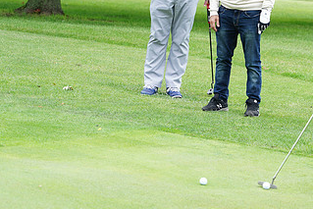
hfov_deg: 10.7
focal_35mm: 191
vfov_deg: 7.2
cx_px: 284
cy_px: 69
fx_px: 1661
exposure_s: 1/100
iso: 125
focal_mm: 105
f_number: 5.6
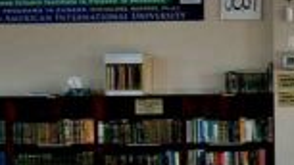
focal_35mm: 119
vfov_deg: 10.2
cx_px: 551
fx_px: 928
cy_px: 70
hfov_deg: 15.2
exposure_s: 1/15
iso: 200
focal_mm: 17
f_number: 8
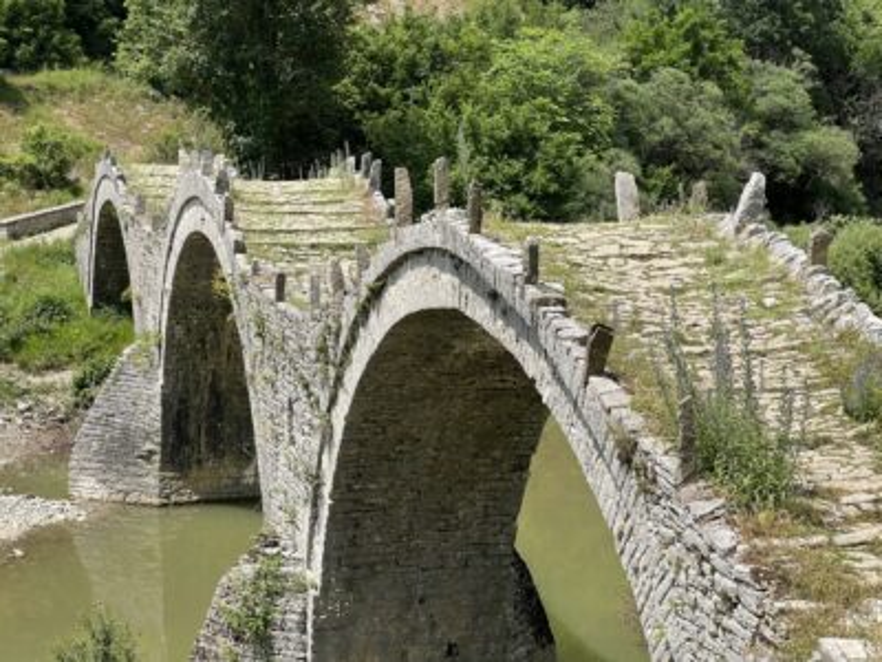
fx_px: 1962
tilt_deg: -7.2
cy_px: 331
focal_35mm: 77
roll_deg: -0.3
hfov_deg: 25.3
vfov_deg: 19.1
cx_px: 441
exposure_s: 1/598
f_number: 2.8
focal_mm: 9
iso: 32
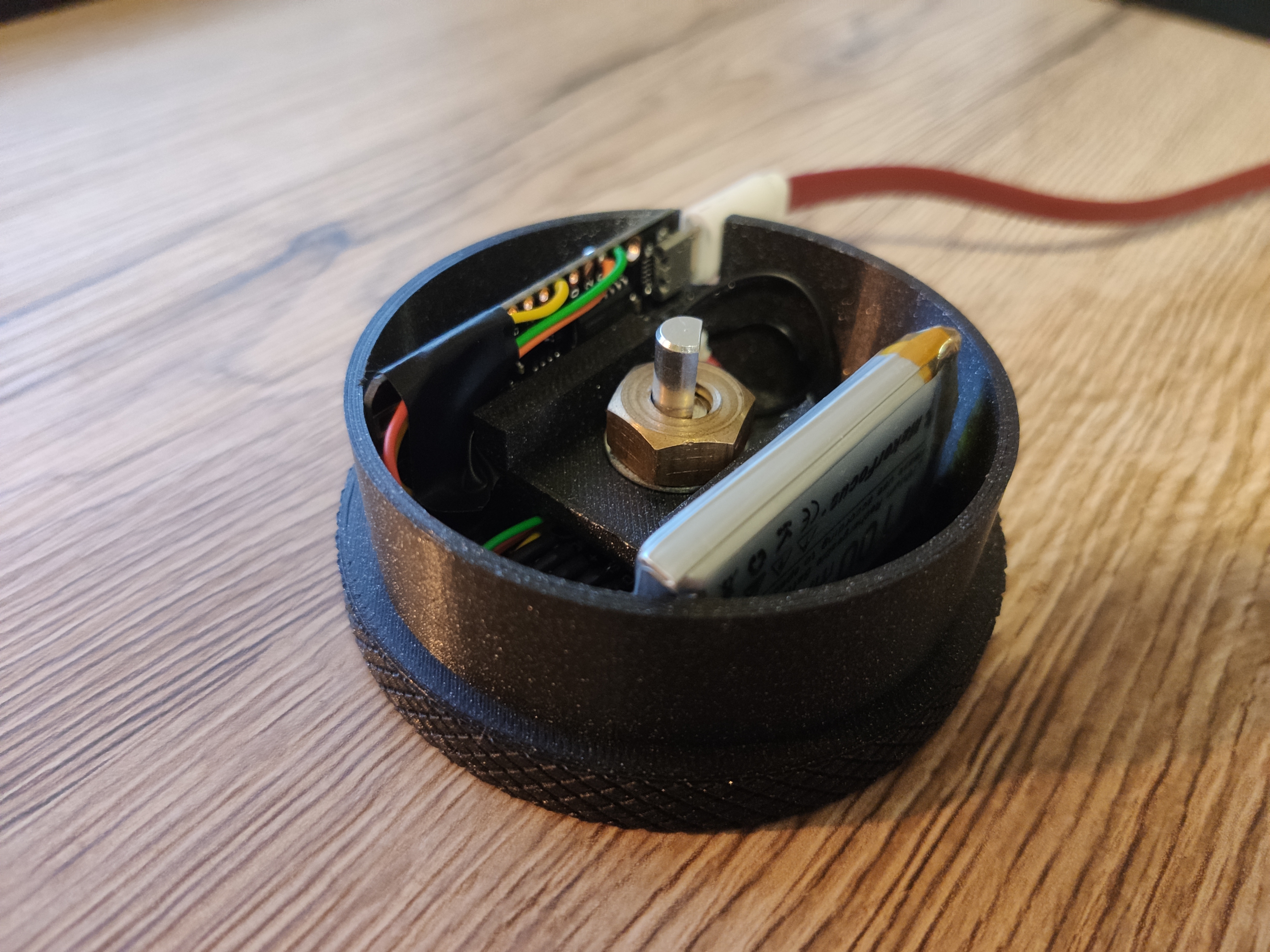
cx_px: 635
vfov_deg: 53.1
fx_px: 954
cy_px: 476
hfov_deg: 67.3
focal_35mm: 26
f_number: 1.75
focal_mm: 4.75
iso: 2217
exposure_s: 1/50
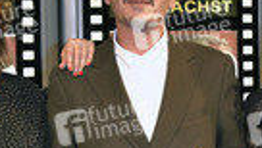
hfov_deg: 18.1
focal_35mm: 118
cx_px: 130
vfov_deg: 10.2
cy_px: 171
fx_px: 821
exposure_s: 1/160
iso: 1600
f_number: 5.6
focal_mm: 34
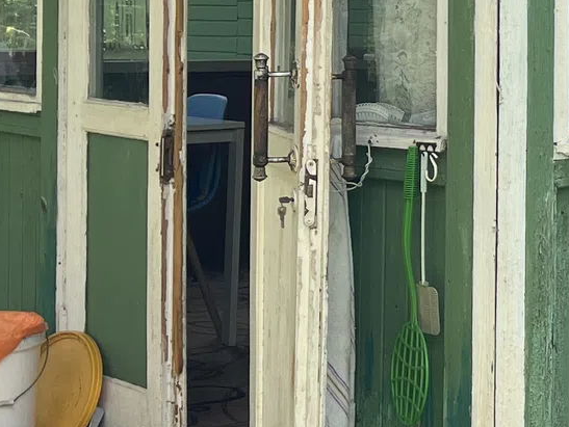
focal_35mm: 114
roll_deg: -0.1
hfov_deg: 16.0
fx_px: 1875
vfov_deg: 12.7
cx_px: 811
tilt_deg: +1.7
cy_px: -82
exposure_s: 1/940
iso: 50
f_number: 1.5
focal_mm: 5.7
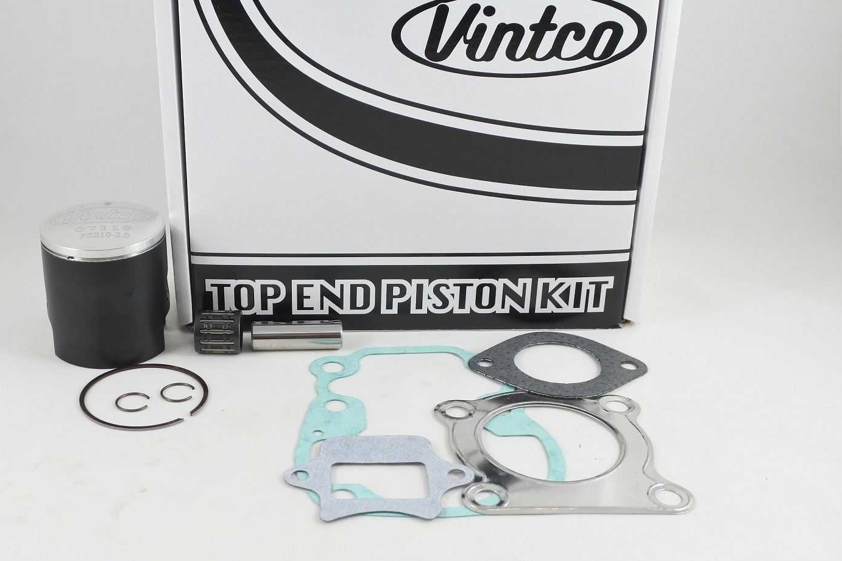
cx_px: 335
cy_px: 231
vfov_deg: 32.5
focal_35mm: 41
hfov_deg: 47.1
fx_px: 959
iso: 450
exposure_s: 1/125
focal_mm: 12.6
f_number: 3.8
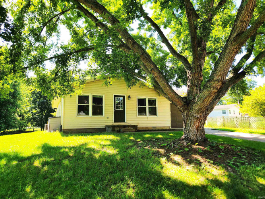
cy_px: 100
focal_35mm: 23
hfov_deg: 73.9
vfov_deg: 58.9
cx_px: 132
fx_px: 176
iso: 20
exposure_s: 1/213
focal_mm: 5.4
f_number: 1.8
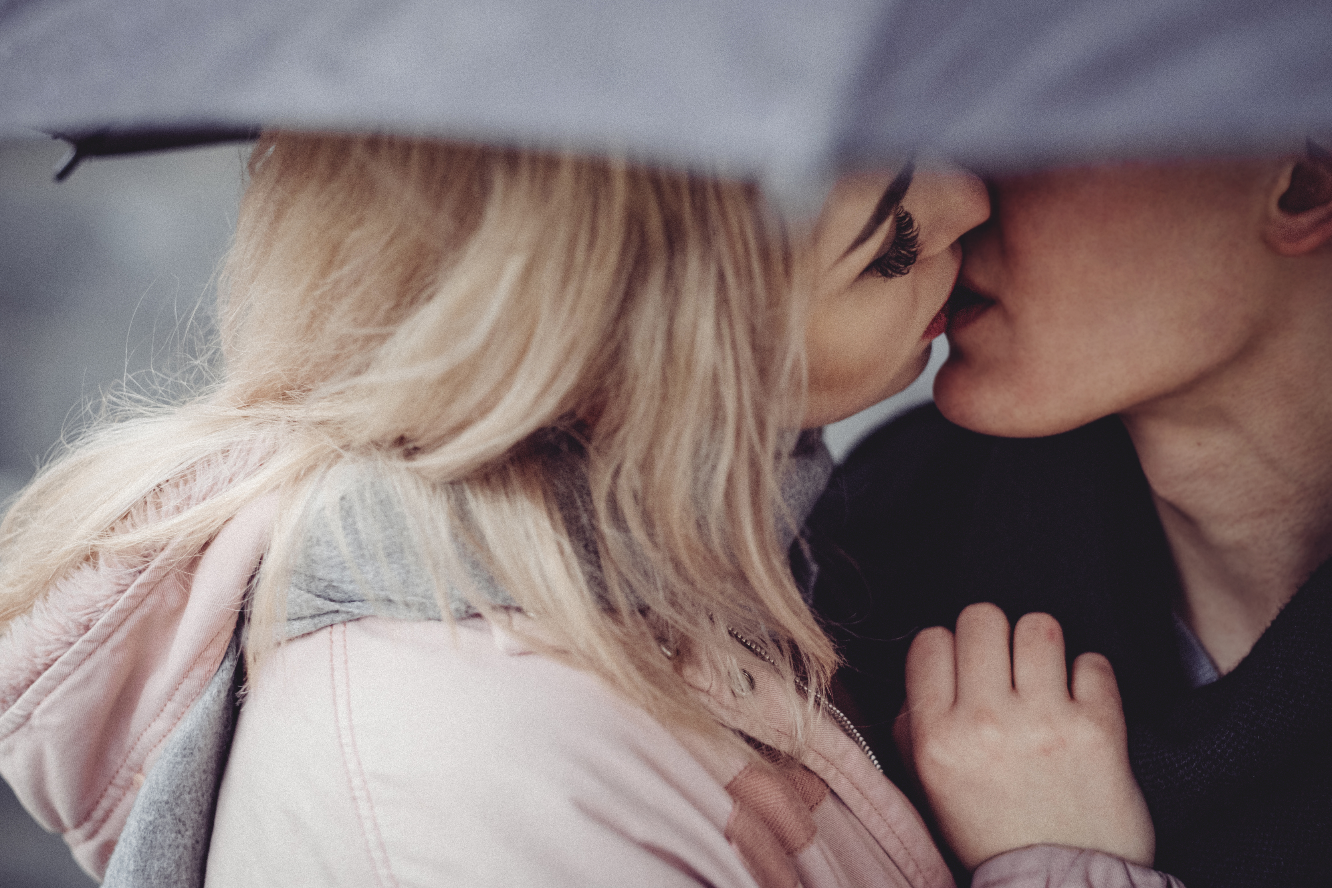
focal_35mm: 84
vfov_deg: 16.3
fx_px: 3108
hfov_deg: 24.2
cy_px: 444
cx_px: 666
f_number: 2
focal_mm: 56
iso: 1000
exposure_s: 1/180
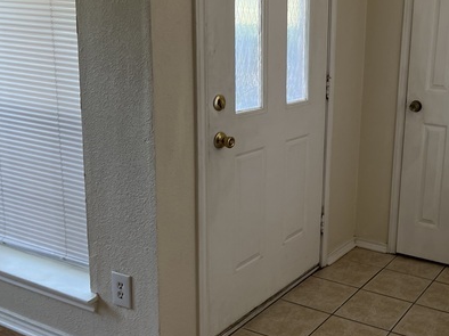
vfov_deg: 32.8
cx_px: 375
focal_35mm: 44
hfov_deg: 40.7
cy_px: 153
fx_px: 570
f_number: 1.5
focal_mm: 5.7
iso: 125
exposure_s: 1/106
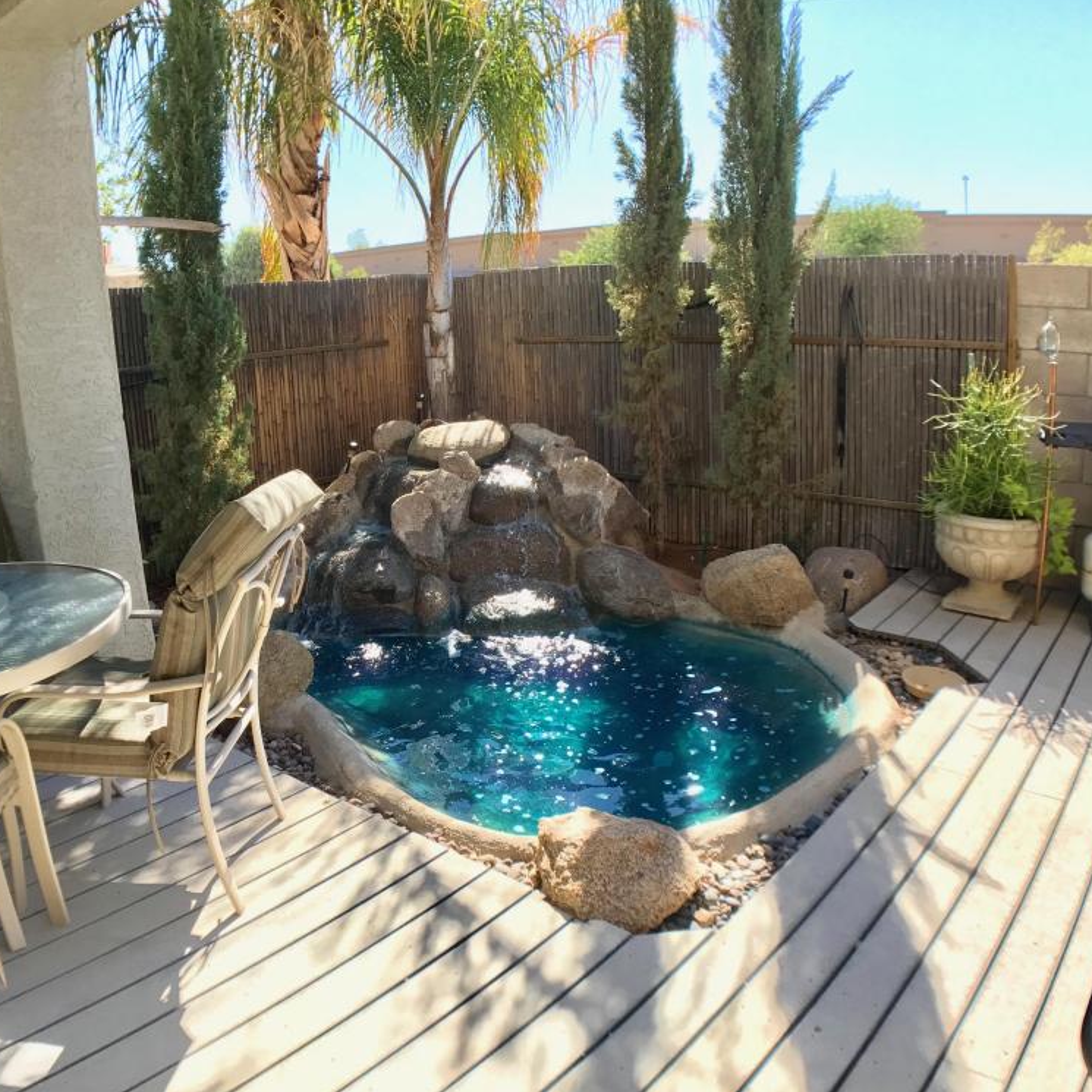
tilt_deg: -15.5
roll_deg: +2.2
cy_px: 556
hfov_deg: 48.2
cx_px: 449
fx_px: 1213
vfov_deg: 48.4
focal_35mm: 34
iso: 20
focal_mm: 3.99
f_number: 1.8
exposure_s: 1/486
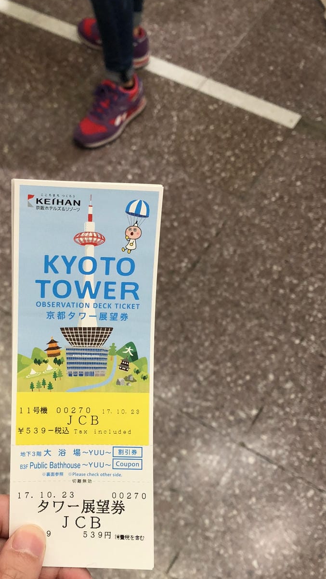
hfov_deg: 28.1
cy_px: 348
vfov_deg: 48.1
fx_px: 646
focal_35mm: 42
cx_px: 104
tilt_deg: -58.1
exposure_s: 1/24
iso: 40
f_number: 1.8
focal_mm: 3.99
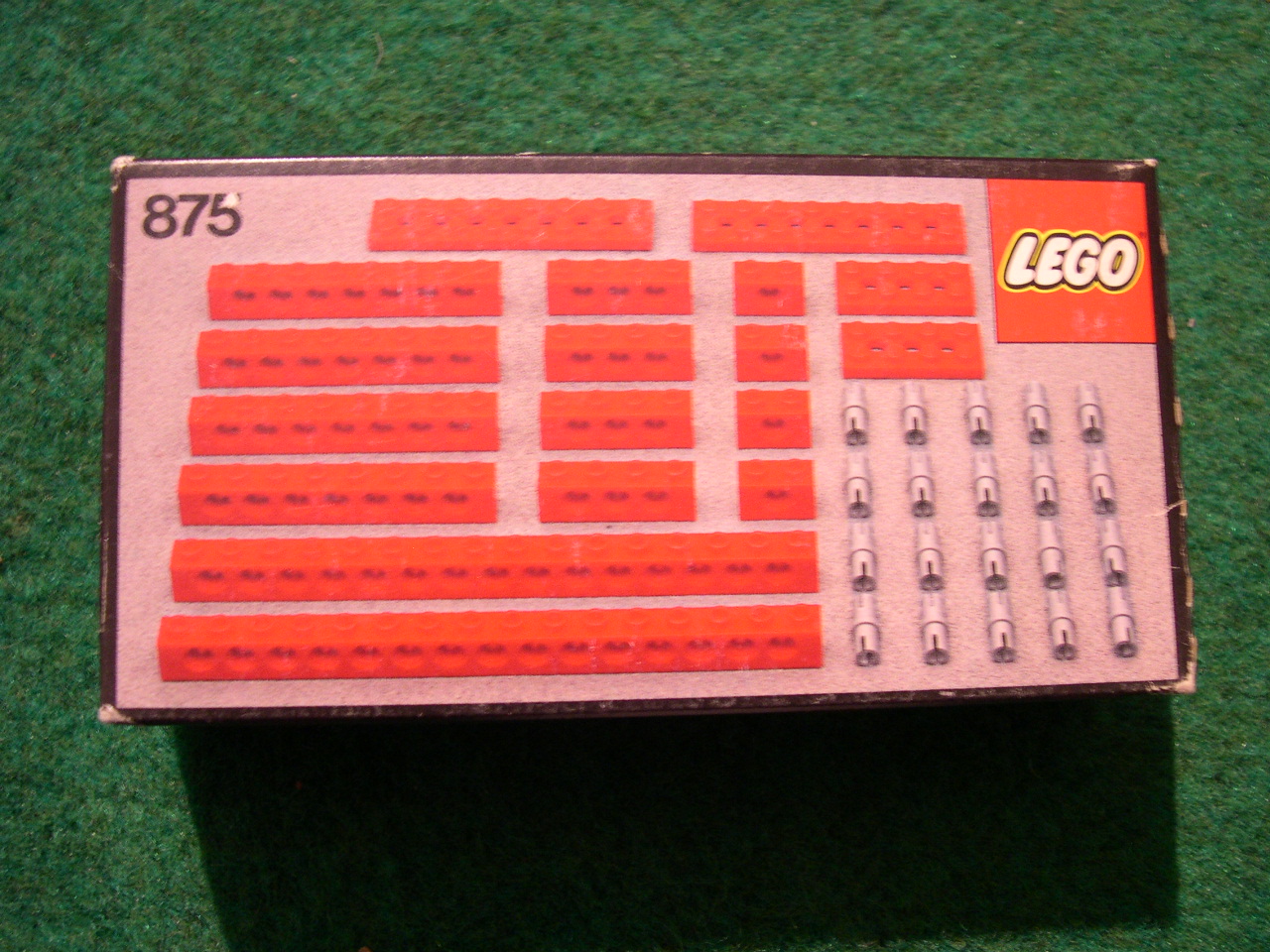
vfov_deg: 37.7
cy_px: 476
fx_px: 1394
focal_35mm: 38
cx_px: 635
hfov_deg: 49.0
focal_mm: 8
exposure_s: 1/4.8
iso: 249
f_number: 2.8
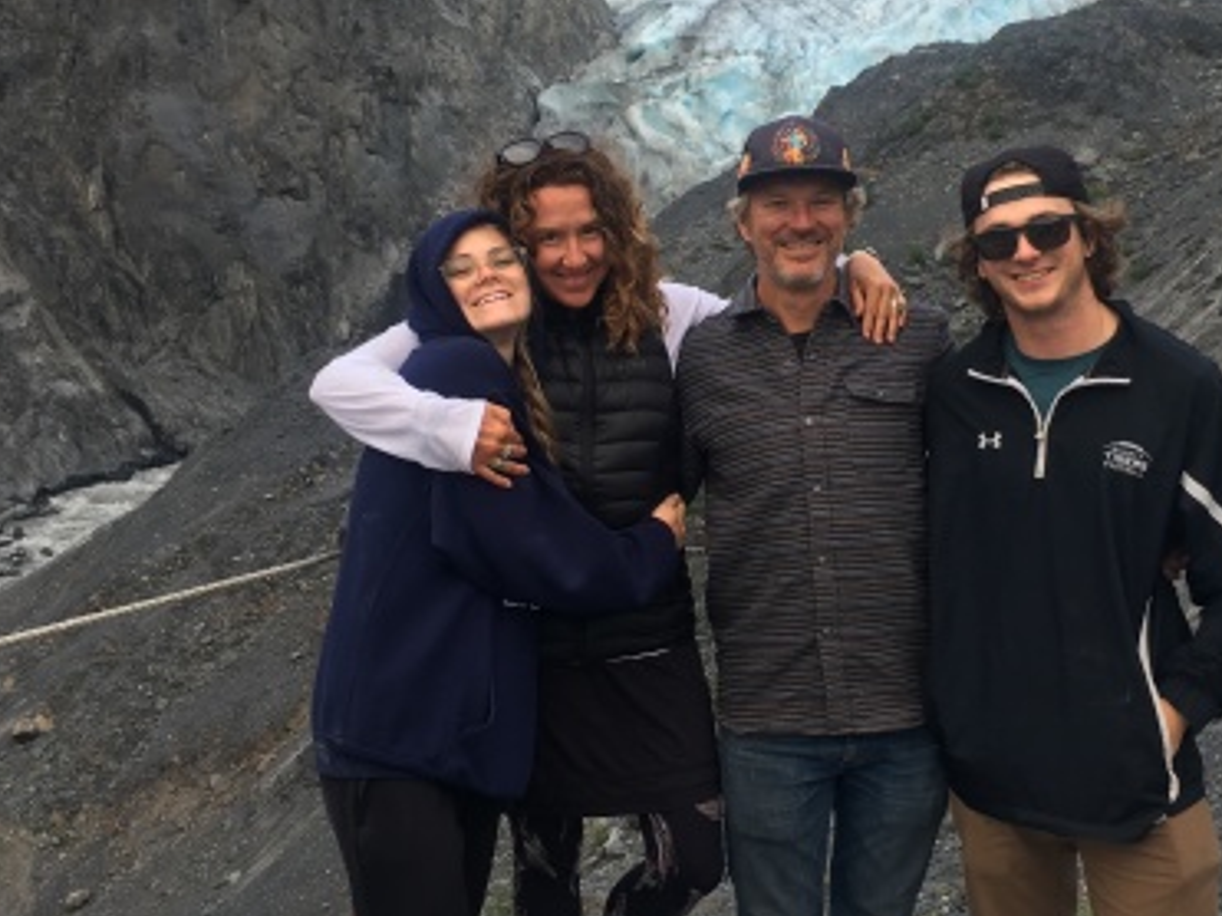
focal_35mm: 50
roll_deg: +0.6
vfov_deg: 29.1
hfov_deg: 37.9
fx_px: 1765
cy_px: 412
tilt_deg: -6.1
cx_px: 791
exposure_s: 1/331
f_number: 2.2
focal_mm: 4.15
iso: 25
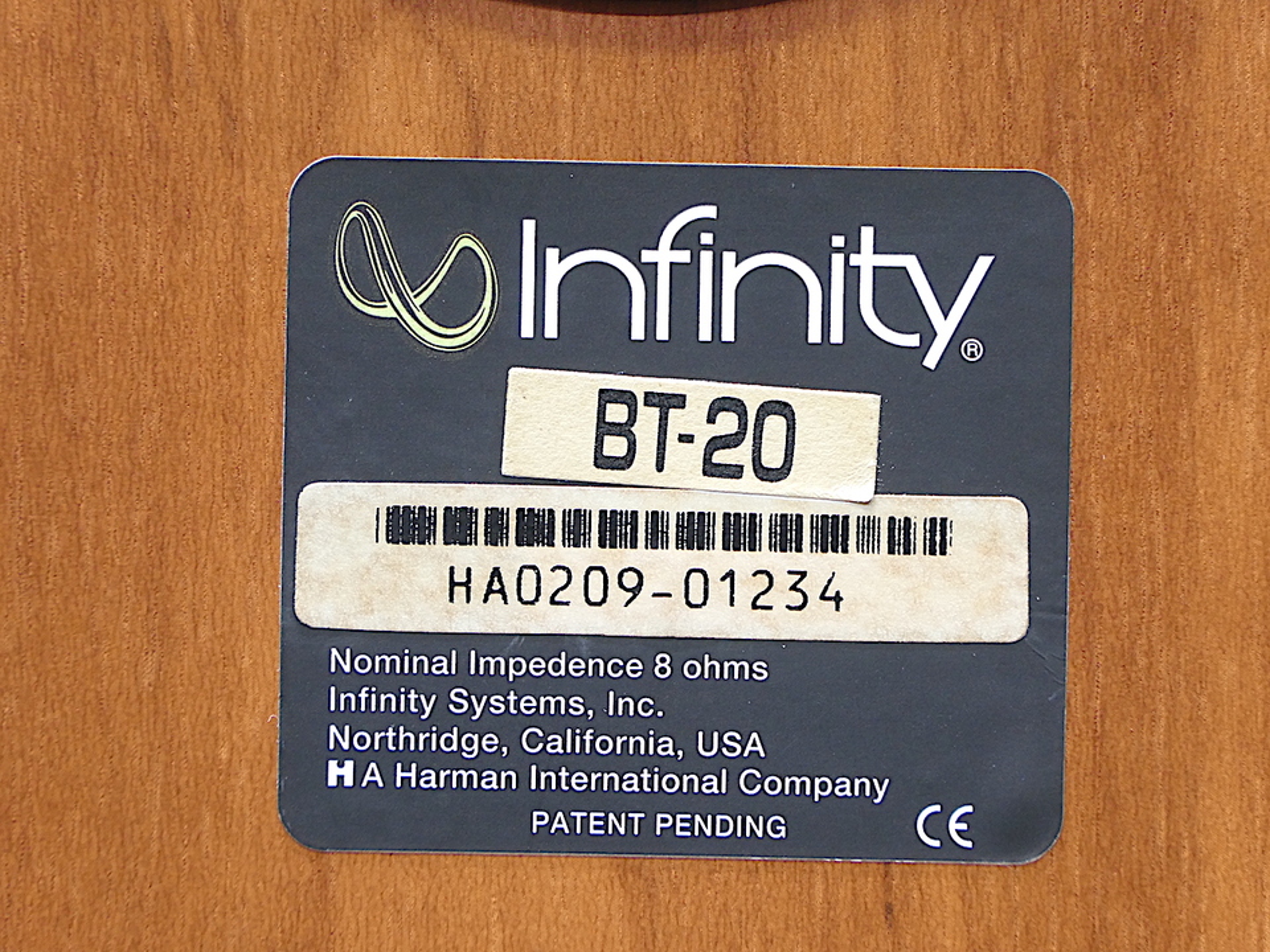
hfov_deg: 4.3
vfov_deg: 3.2
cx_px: 635
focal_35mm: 465
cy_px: 476
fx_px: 17060
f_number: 6
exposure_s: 1/3.2
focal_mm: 83.4
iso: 200
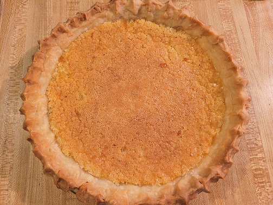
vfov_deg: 53.1
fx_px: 205
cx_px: 136
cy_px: 102
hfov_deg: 67.3
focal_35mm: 26
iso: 200
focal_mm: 5.4
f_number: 1.8
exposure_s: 1/39
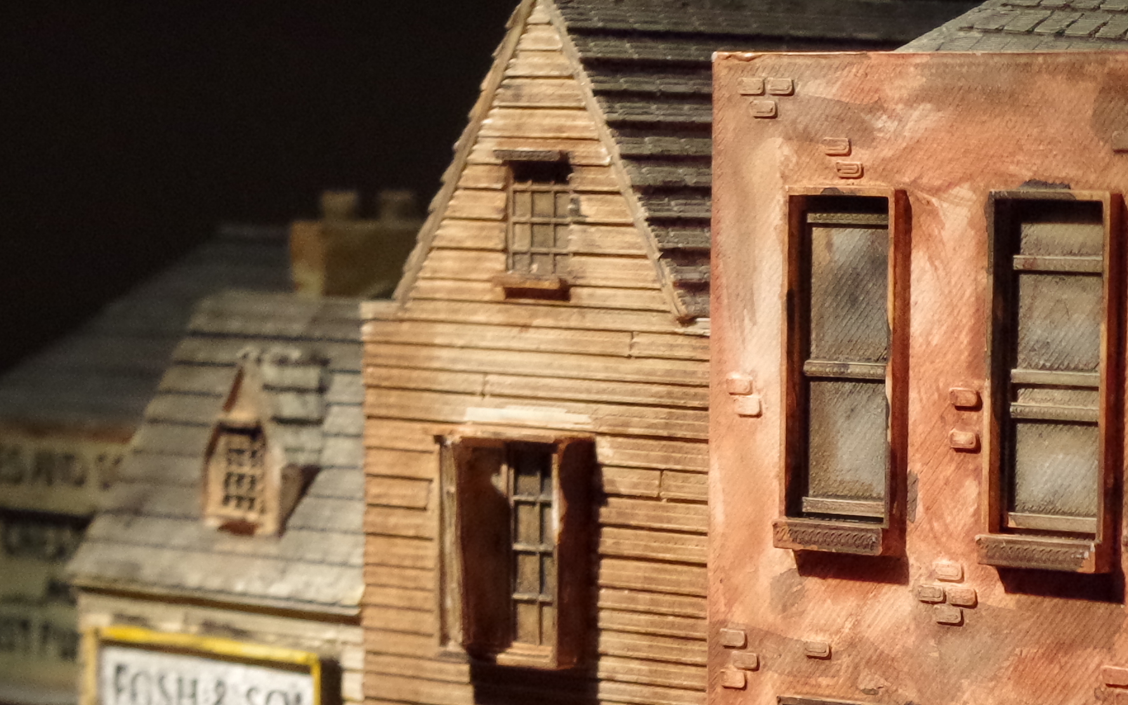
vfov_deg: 6.4
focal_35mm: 203
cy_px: 961
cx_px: 1158
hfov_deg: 10.2
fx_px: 6240
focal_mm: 47.5
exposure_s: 1/200
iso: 3200
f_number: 7.1
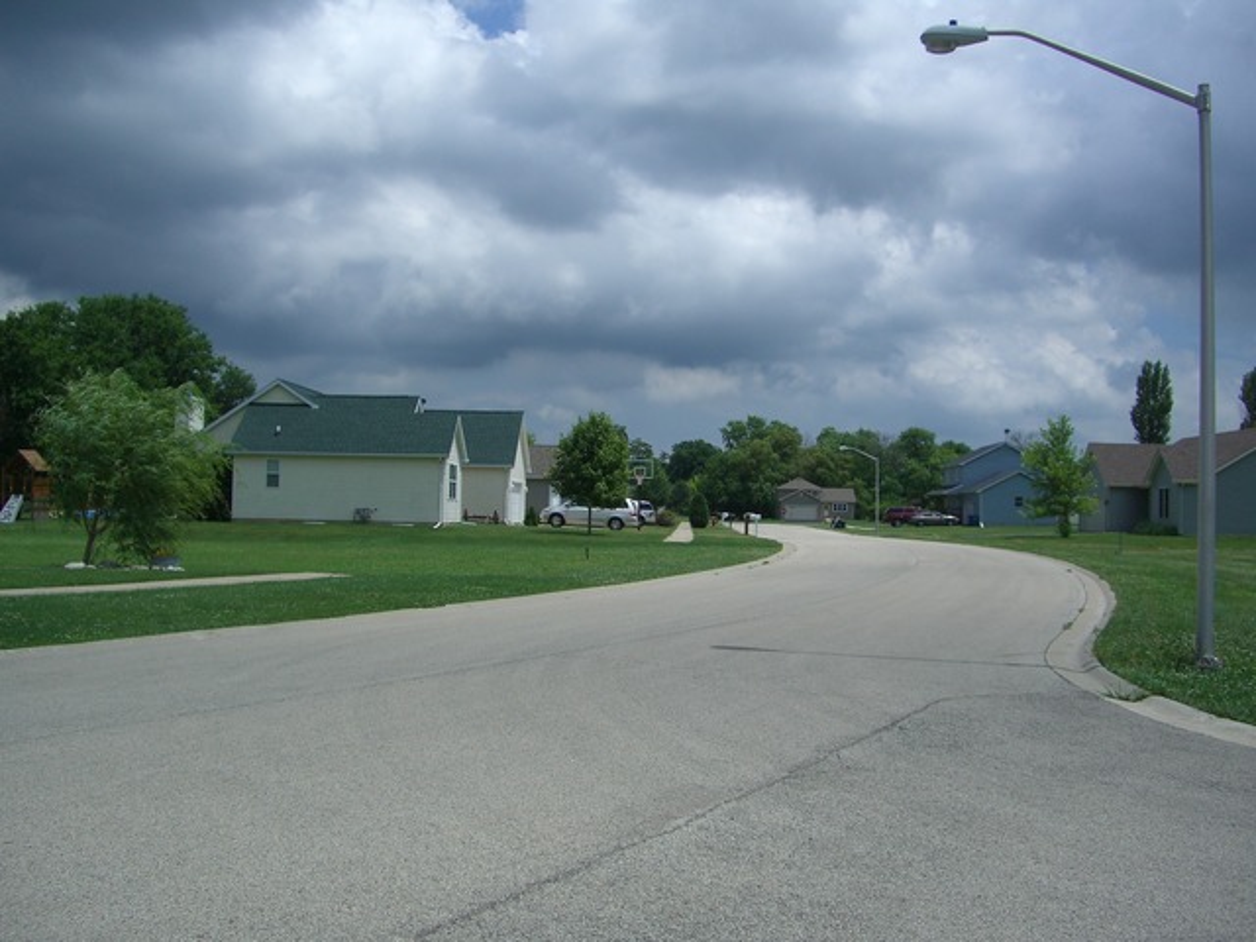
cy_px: 471
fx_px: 1379
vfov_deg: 37.7
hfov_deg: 49.0
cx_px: 628
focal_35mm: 38
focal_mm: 7.9
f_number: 5.6
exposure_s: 1/640
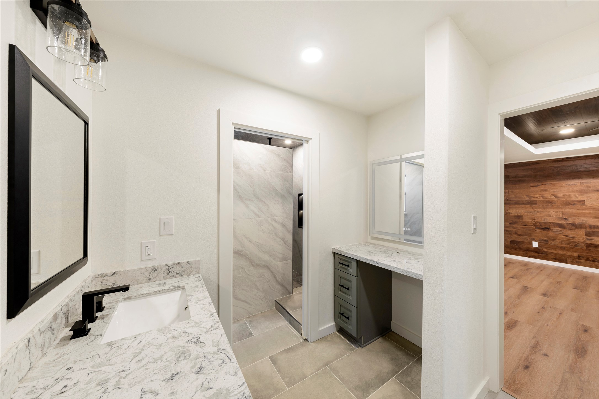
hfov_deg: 112.6
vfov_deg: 90.0
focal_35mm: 12
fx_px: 200
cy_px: 200
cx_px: 300
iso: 100
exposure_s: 1/4
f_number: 8
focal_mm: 12
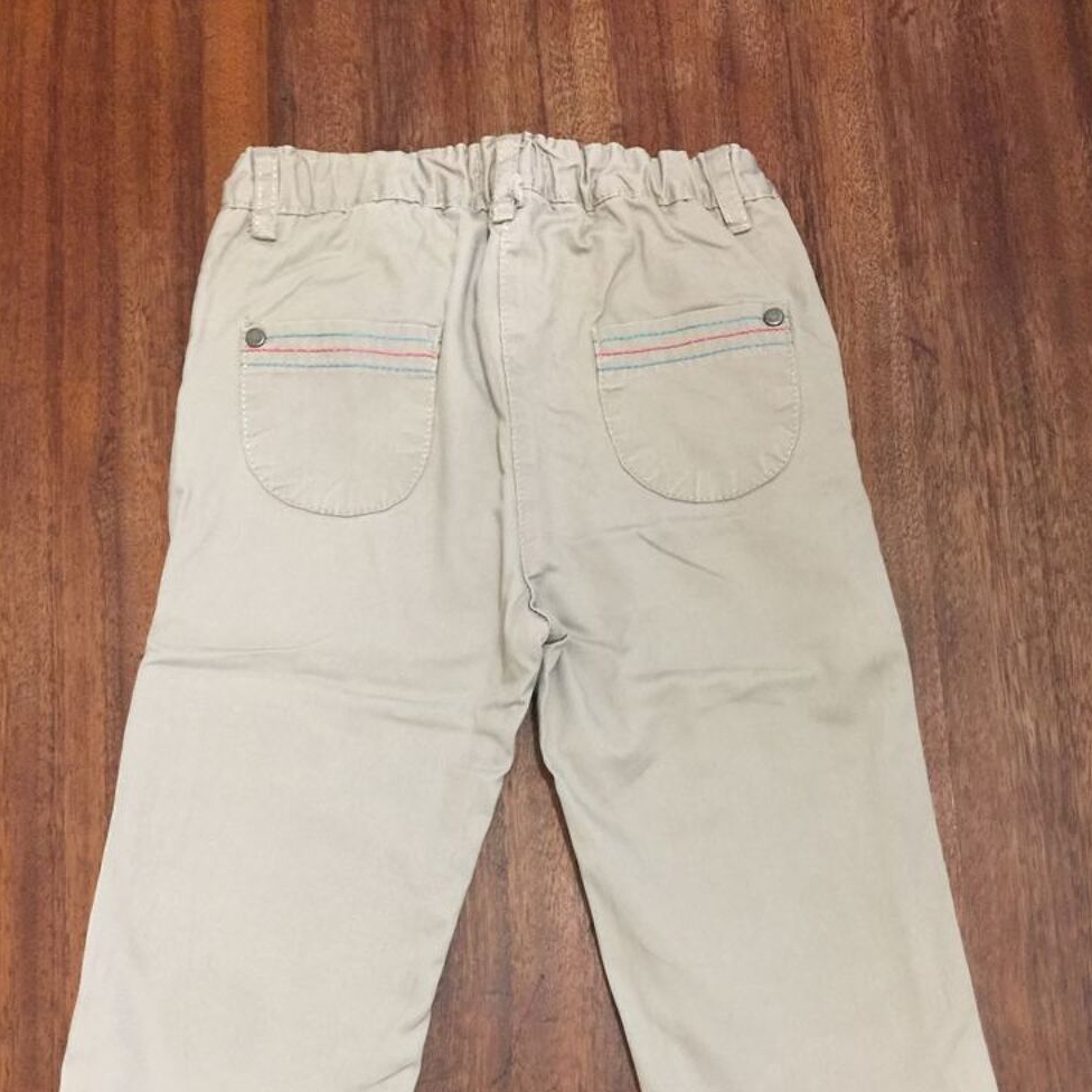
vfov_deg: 46.3
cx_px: 554
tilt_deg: -79.4
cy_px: 745
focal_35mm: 35
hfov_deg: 47.2
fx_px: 1249
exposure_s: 1/8
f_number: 2.2
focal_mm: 4.15
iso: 125
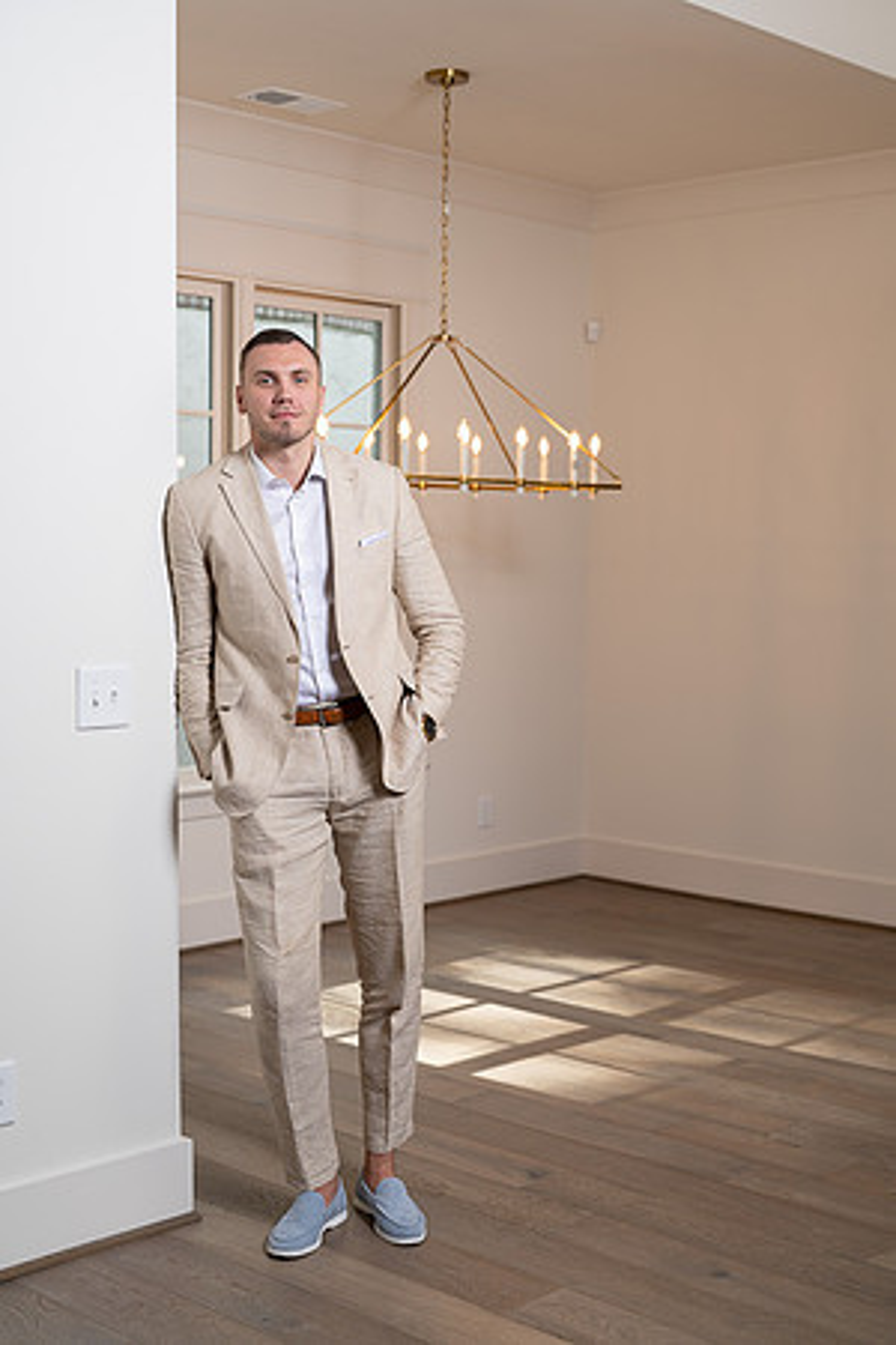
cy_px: 672
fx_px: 1867
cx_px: 448
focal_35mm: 50
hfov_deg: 27.0
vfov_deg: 39.6
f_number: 2.8
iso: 100
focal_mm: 50
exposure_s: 1/160
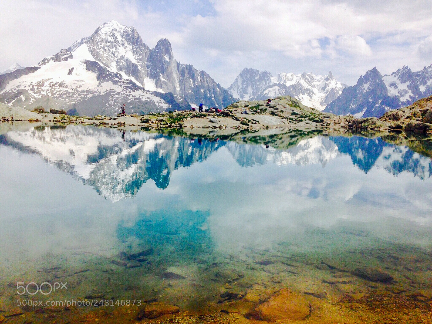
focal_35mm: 33
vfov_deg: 42.9
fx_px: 412
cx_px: 216
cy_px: 162
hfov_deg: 55.4
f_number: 2.4
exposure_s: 1/2710
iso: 50
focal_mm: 4.12
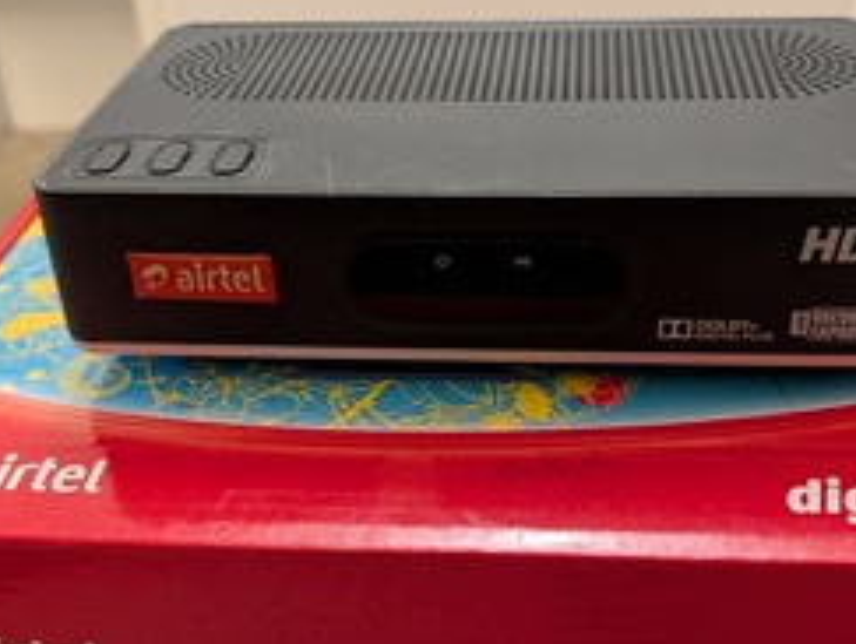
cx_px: 483
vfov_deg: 32.3
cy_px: 304
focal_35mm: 45
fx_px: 1114
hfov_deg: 41.9
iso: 1230
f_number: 1.68
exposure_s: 1/35
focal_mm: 6.9
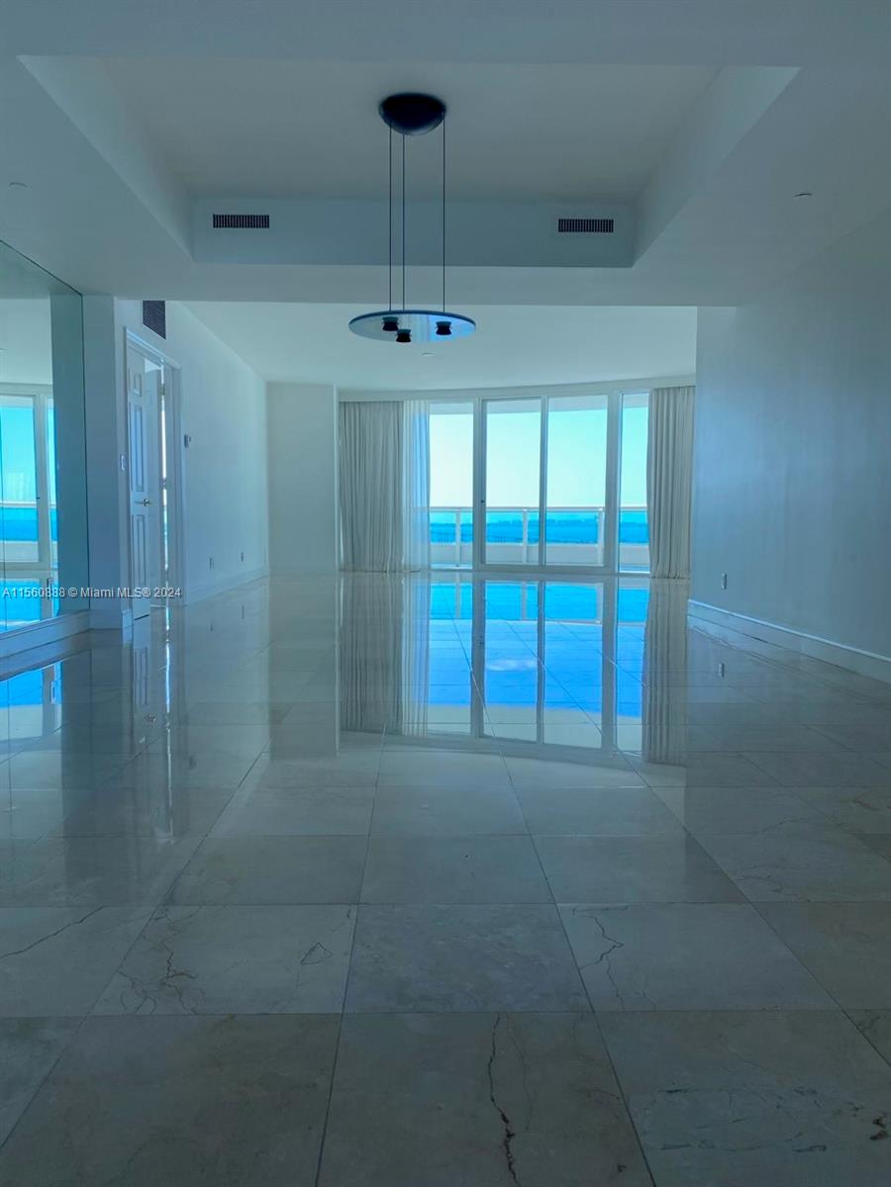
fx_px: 892
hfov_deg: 53.1
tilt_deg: -4.3
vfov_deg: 67.3
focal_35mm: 26
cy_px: 594
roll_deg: +0.6
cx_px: 446
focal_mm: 4.25
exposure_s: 1/214
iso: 32
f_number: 1.8
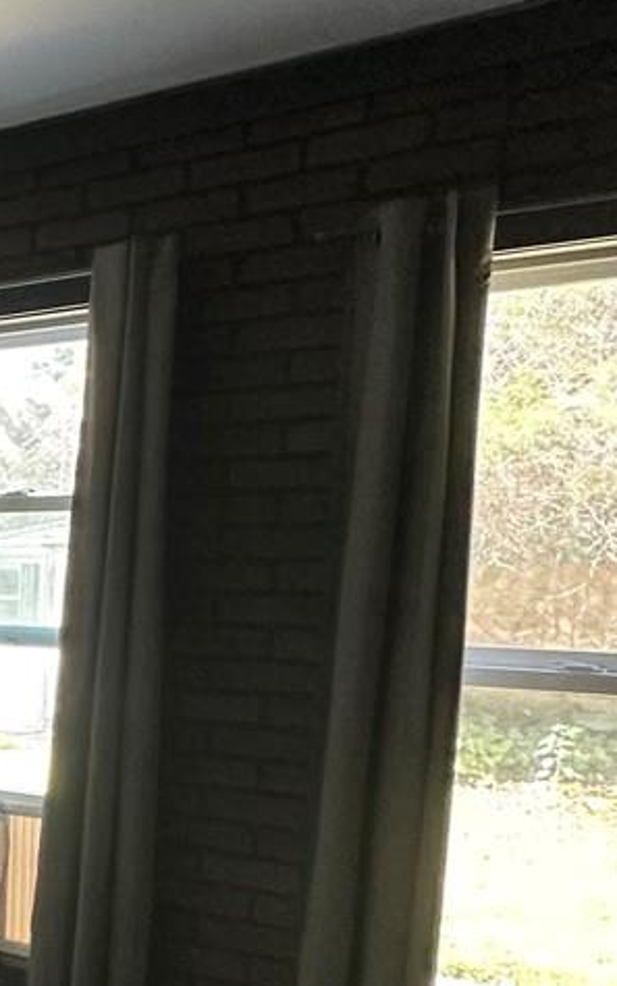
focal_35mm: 50
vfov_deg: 39.5
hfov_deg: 17.6
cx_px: -640
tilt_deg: -6.0
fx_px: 1345
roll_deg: +0.5
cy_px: 700
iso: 250
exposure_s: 1/99
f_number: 2.2
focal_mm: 2.22
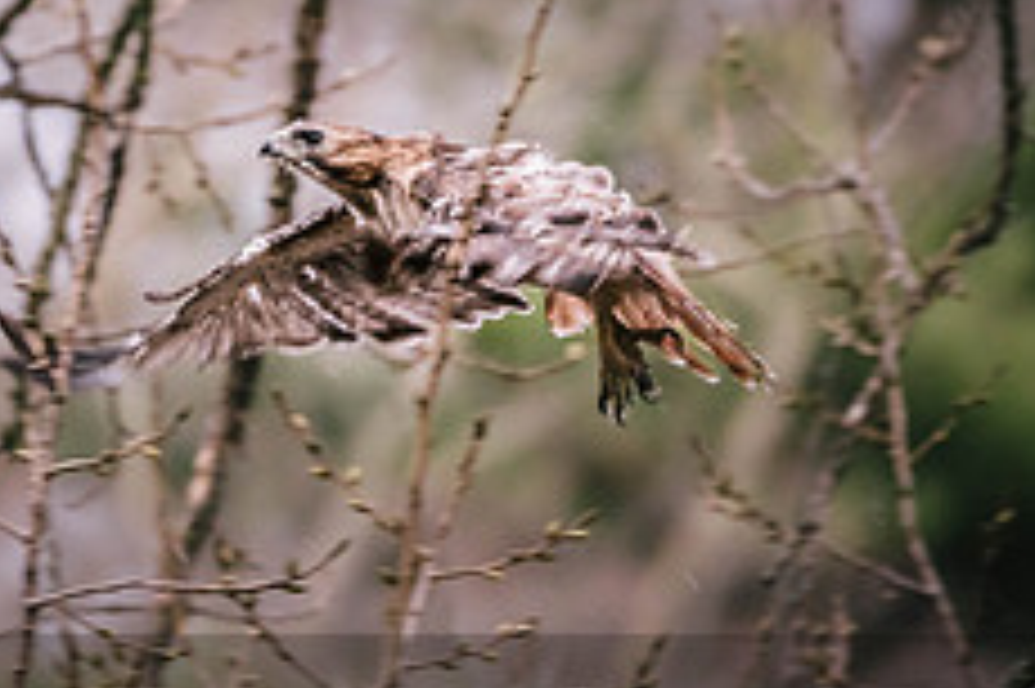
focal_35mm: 1666
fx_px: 47862
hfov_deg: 1.2
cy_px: 446
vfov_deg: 0.8
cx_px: 294
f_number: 5.6
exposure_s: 1/500
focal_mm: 500
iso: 800
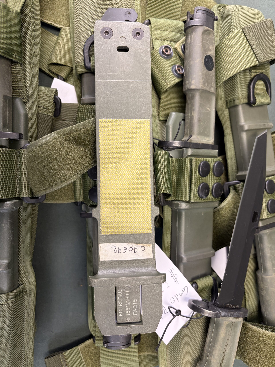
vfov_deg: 67.3
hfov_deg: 53.1
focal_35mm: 26
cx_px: 138
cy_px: 184
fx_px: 275
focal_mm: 5.96
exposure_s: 1/60
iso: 125
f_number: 1.6
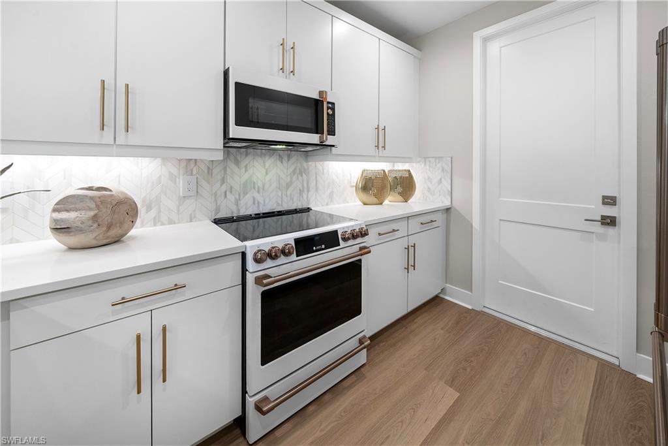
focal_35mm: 12
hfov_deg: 112.6
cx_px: 334
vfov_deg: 90.0
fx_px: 223
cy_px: 223
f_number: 8
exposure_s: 1/30
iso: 200
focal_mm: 12
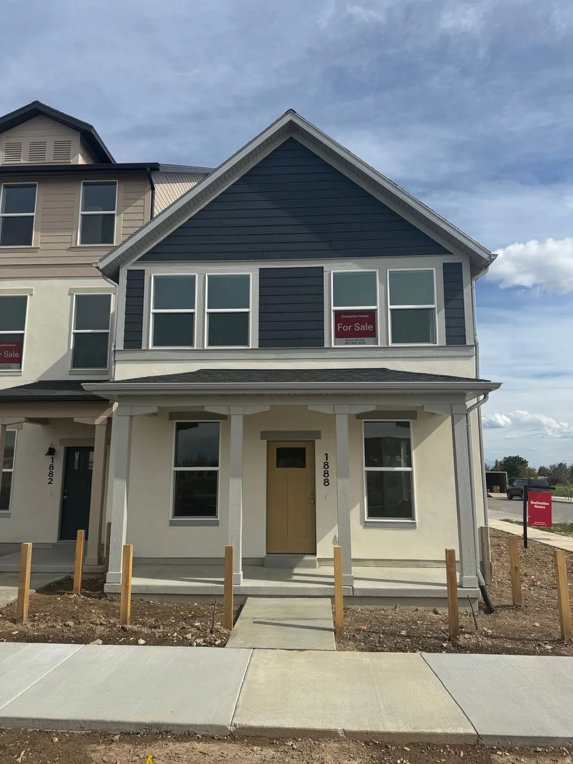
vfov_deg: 71.6
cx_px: 286
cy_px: 382
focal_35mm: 24
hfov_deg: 56.8
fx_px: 530
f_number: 1.78
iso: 80
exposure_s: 1/7092
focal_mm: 6.76
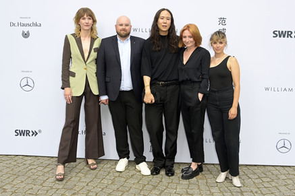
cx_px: 147
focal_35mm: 33
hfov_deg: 57.2
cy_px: 96
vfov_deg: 39.9
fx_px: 270
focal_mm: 32
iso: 640
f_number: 5.6
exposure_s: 1/200
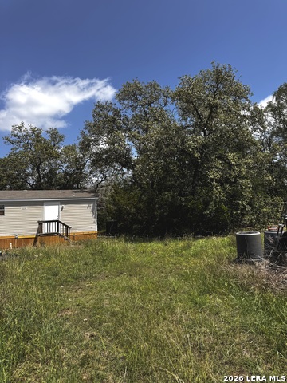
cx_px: 144
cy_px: 192
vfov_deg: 71.6
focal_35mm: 24
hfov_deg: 56.8
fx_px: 265
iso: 80
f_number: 1.78
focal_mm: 6.76
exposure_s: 1/3802
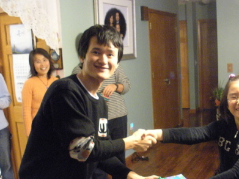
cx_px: 148
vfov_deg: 31.3
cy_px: 113
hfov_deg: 41.0
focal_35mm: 46
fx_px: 318
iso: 721
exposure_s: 1/8
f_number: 3.5
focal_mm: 6.3
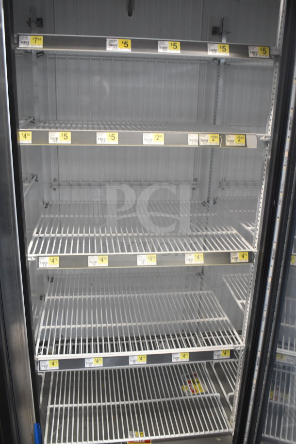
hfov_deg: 40.0
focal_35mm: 33
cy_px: 222
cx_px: 148
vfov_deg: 57.2
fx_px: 407
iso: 1800
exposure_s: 1/30
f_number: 3.8
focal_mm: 22
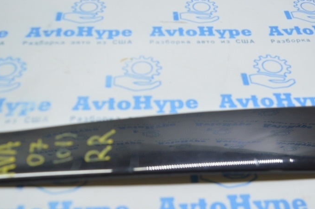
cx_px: 167
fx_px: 393
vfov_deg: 29.6
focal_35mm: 45
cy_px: 140
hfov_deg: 43.6
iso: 400
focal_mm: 20
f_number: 3.5
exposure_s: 1/80
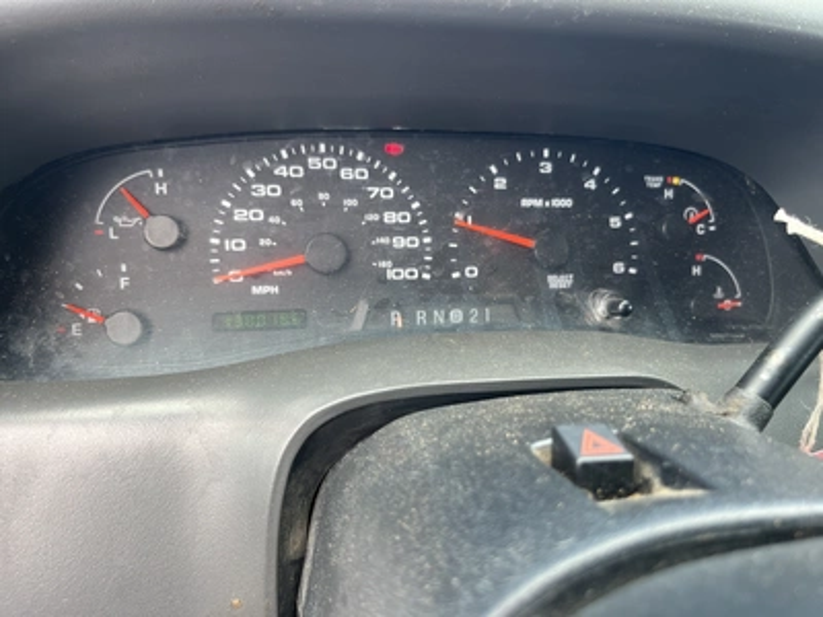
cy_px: 308
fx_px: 618
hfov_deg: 67.3
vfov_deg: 53.1
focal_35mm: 26
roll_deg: -5.2
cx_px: 412
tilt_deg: -27.2
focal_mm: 5.1
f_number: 1.6
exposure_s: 1/122
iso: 40
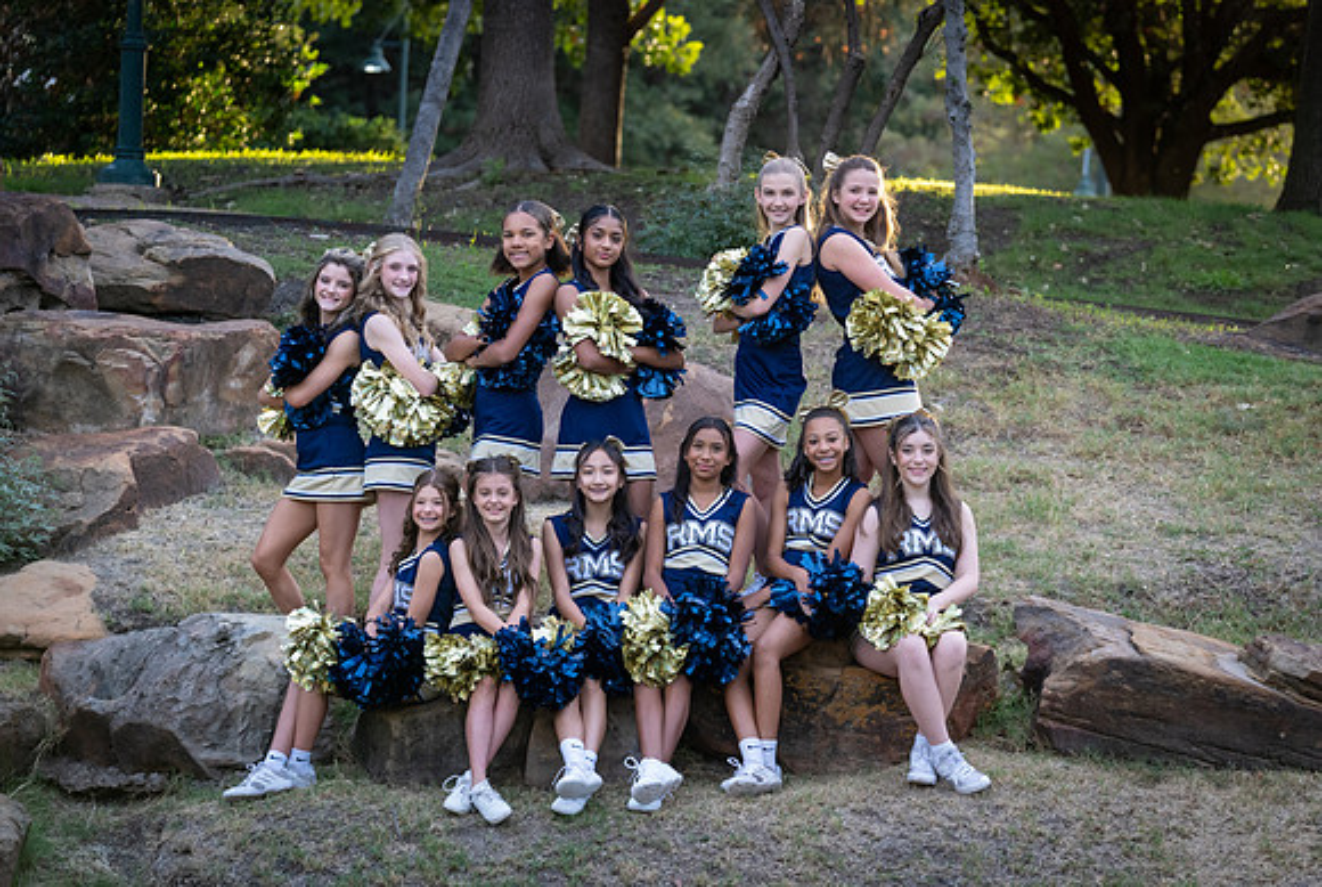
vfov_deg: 10.0
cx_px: 709
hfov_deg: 14.9
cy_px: 422
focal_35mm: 137
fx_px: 5055
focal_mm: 122
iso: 800
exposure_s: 1/320
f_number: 4
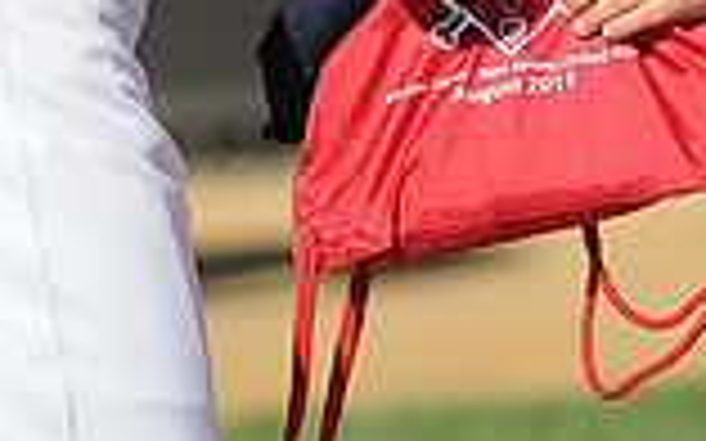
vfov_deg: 1.0
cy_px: -360
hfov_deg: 1.6
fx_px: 25235
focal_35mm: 1312
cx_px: 519
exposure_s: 1/2000
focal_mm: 300
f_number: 4
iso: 200
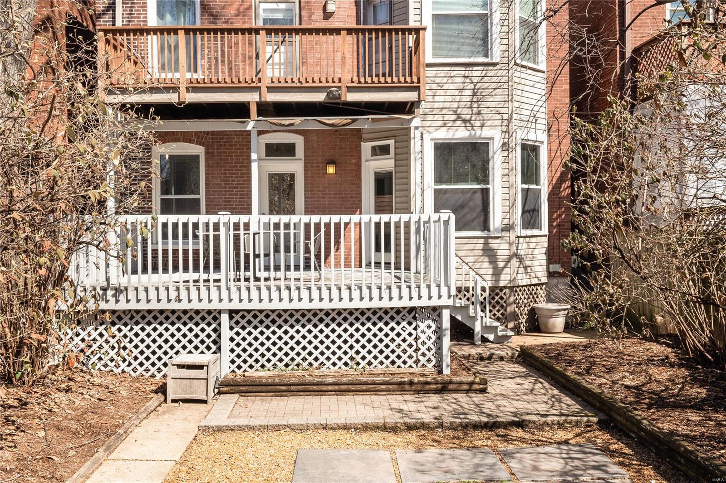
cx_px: 363
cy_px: 242
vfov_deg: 36.9
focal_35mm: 36
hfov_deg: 53.1
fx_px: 726
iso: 400
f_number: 9
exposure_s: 1/640
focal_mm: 18
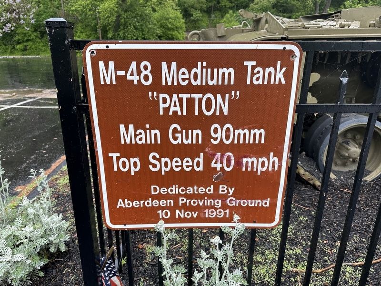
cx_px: 190
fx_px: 264
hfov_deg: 71.6
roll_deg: -1.4
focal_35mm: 24
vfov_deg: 56.8
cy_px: 143
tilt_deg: -19.6
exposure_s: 1/927
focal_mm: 6.86
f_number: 1.78
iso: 80
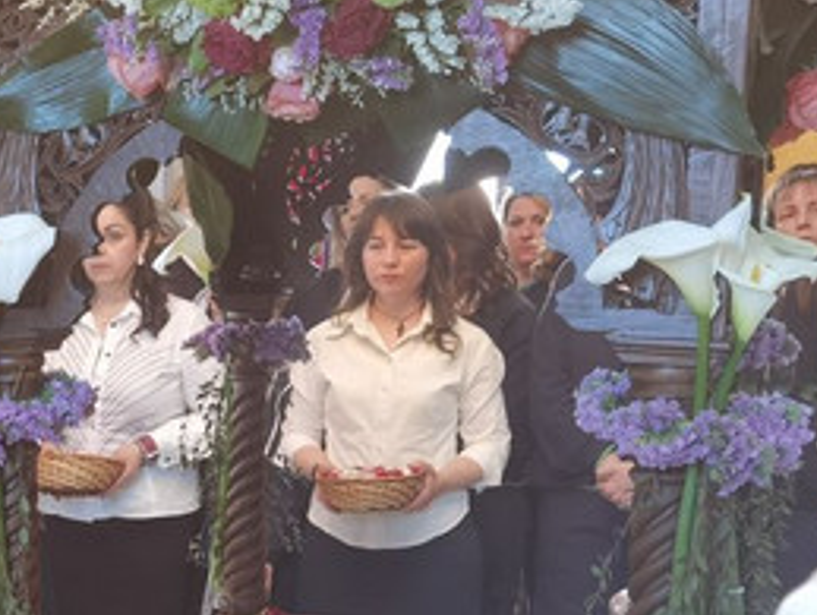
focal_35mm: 74
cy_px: 542
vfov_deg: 19.6
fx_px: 1749
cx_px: -148
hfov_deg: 24.0
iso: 200
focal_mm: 6.71
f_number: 1.9
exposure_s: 1/100
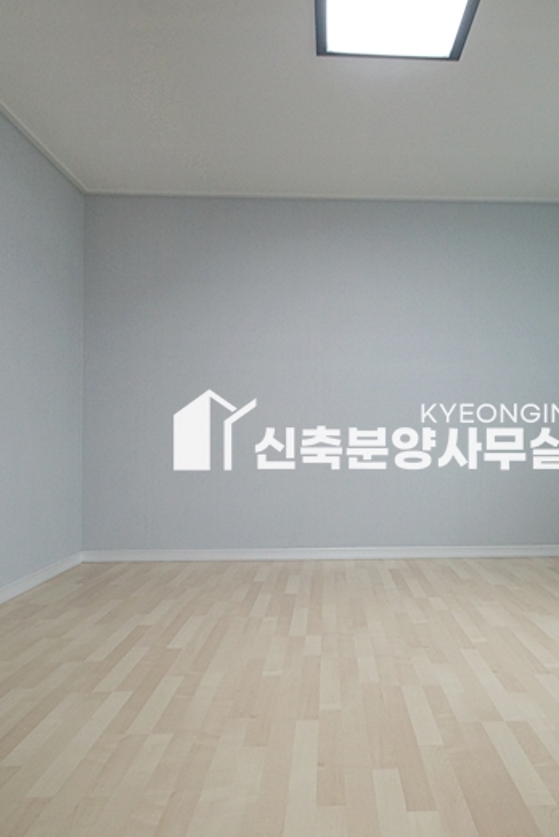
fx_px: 535
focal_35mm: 23
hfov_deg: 54.1
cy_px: 424
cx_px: 371
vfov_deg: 76.1
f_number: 4
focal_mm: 10
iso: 800
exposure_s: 1/200
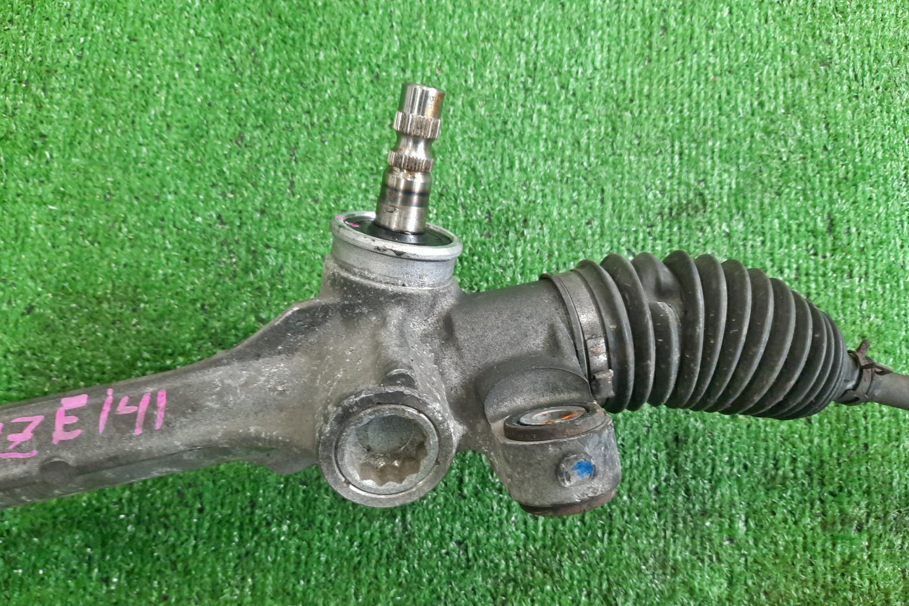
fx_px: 682
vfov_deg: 47.9
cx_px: 441
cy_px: 330
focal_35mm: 27
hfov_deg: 67.4
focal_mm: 4.6
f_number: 2
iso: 262
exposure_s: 1/33
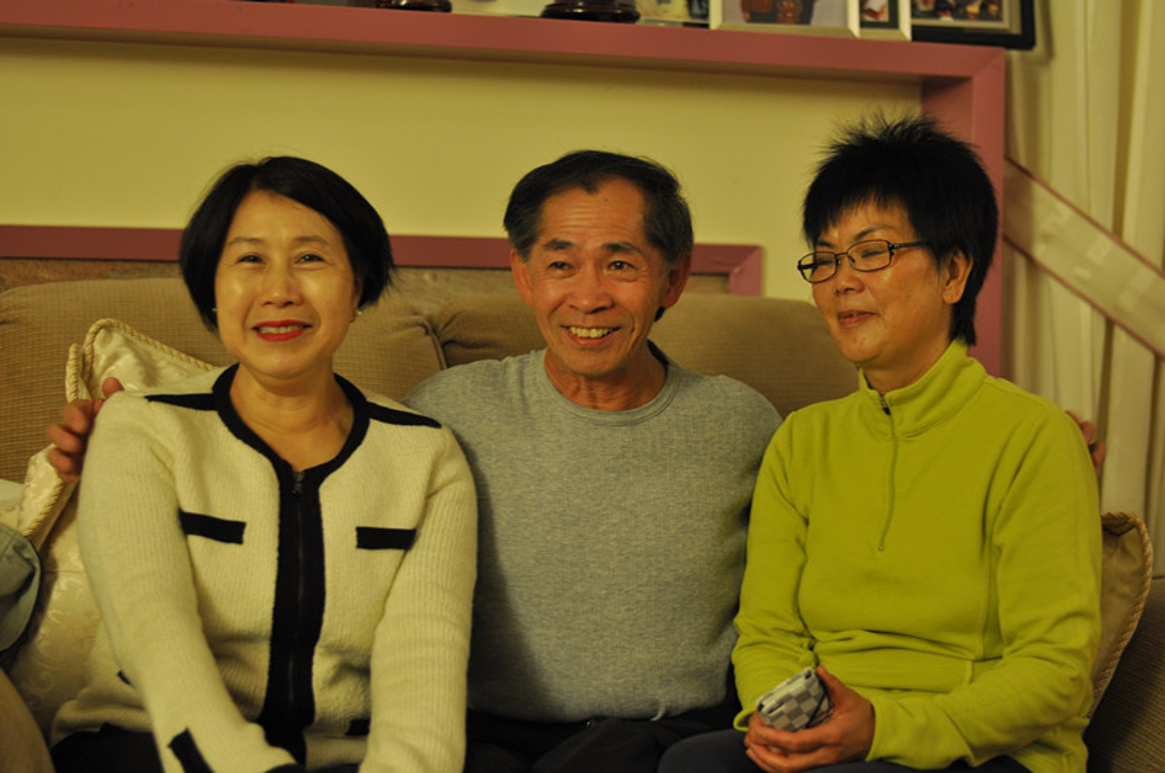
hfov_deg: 27.0
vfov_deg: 18.1
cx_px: 582
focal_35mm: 75
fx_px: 2424
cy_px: 386
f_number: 2
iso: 400
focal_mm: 50
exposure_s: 1/20
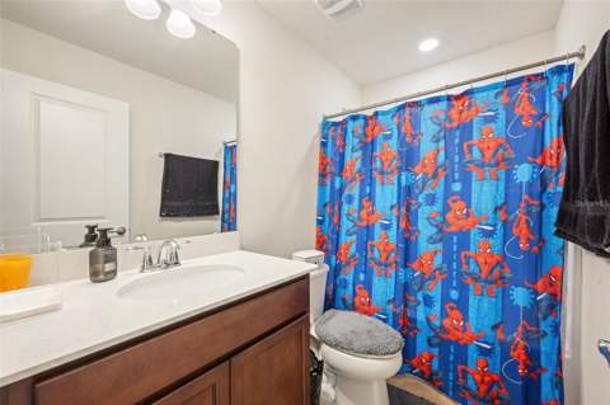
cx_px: 305
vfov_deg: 81.1
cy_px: 202
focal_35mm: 14
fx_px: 237
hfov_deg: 104.3
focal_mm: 14
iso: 400
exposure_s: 1/3
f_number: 8
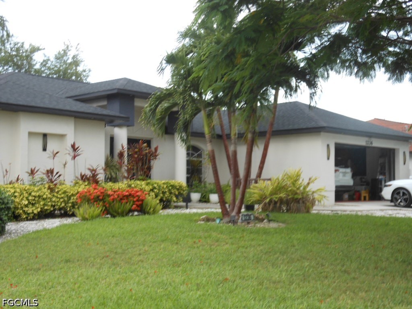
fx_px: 678
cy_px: 154
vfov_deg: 25.7
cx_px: 206
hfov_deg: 33.8
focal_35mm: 57
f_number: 4.1
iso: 80
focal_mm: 10.2
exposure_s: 1/100
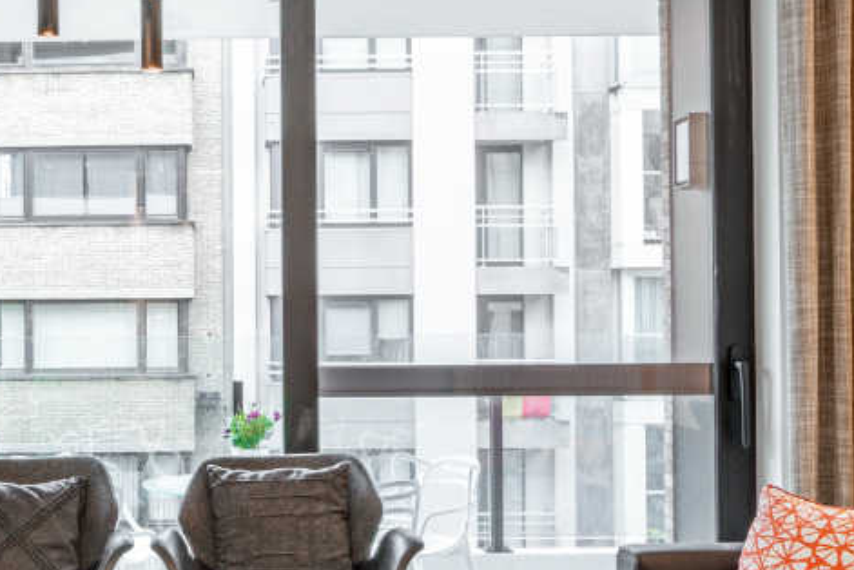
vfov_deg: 24.6
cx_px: 194
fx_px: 1305
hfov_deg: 35.3
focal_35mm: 55
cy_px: 321
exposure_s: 1
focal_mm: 16
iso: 100
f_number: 11
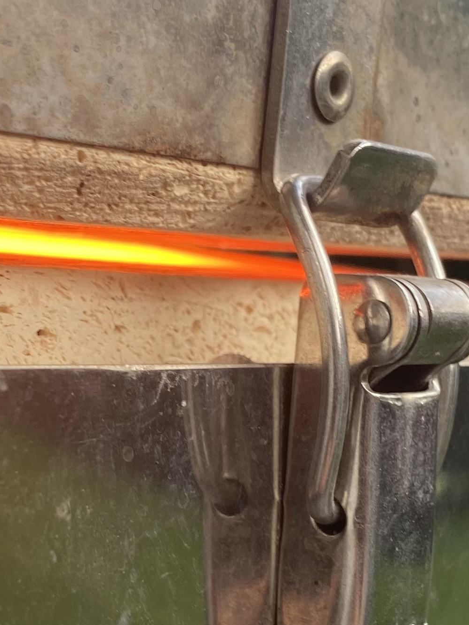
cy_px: 250
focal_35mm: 33
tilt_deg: -8.0
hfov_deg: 42.9
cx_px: 218
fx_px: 596
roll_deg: -3.7
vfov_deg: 55.0
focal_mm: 4.25
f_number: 1.8
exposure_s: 1/121
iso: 40
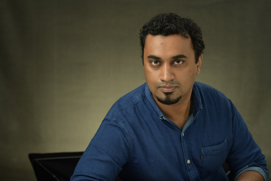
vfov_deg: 16.1
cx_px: 136
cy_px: 90
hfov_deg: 23.9
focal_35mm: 85
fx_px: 640
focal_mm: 85
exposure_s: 1/100
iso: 100
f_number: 8
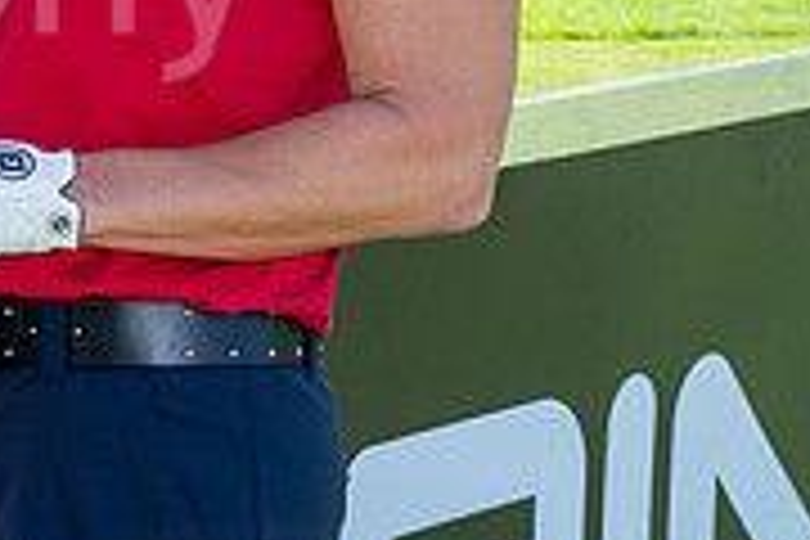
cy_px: -286
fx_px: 4252
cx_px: -382
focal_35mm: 189
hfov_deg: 10.5
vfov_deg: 7.1
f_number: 10
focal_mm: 52
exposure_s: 1/125
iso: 250
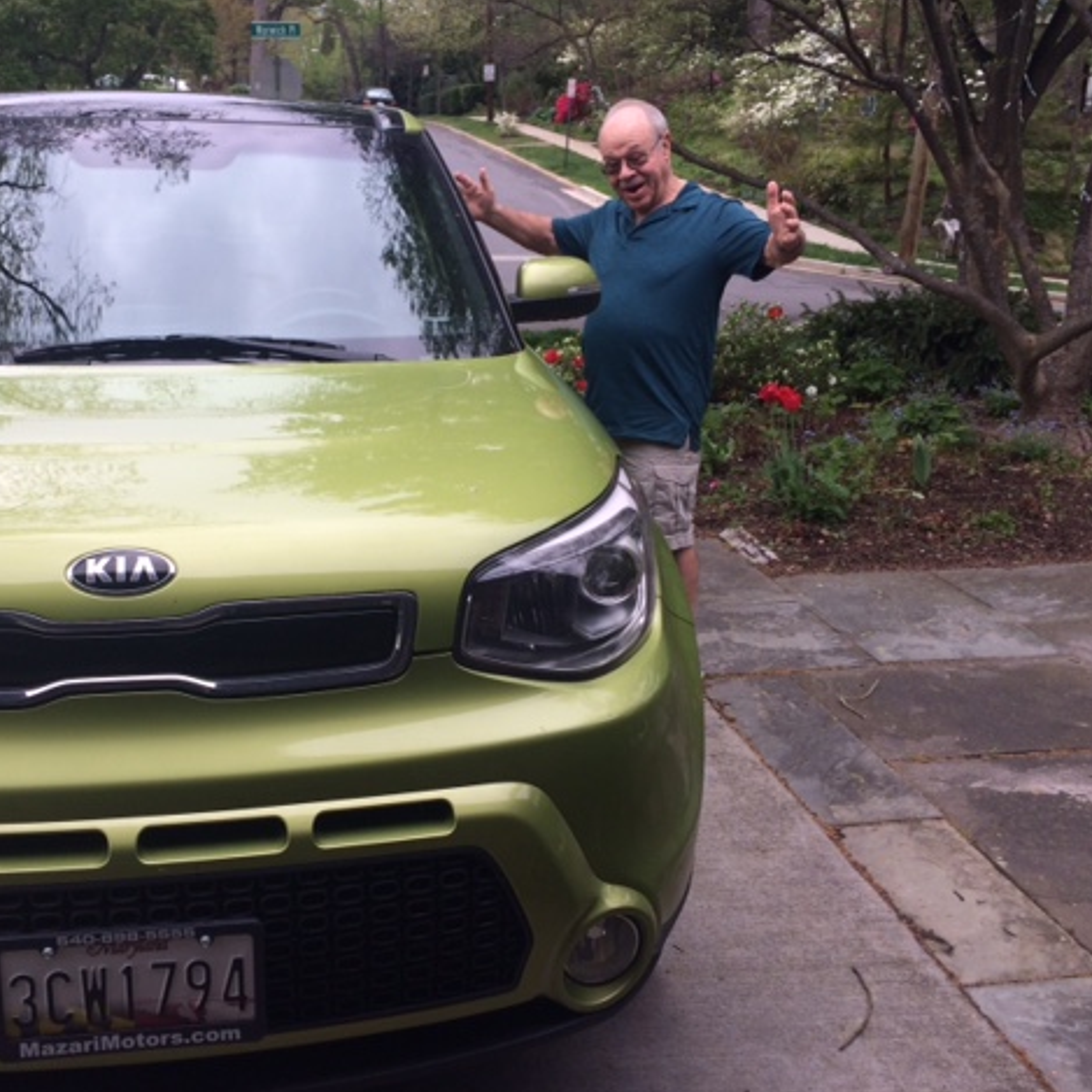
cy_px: 549
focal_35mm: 35
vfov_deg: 47.2
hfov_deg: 46.7
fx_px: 1249
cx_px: 400
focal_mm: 4.15
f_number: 2.2
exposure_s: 1/774
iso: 32
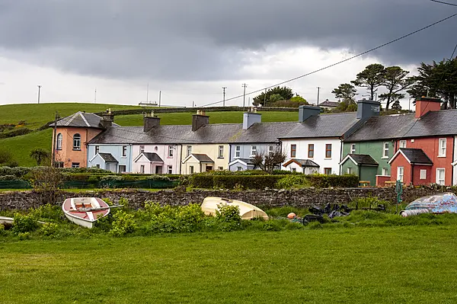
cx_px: 228
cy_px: 152
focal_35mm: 70
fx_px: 888
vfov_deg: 19.4
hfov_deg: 28.9
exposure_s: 1/320
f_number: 9
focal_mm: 70
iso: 400
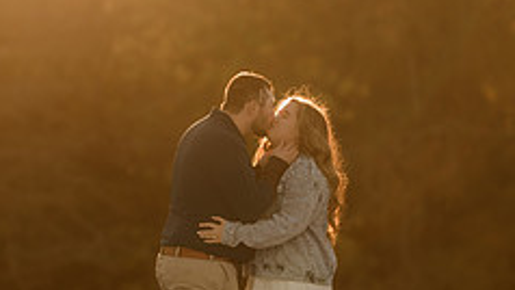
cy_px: 130
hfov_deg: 12.8
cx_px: 215
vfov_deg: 7.2
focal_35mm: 168
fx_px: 2295
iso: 50
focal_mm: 85
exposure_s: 1/1250
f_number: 1.4
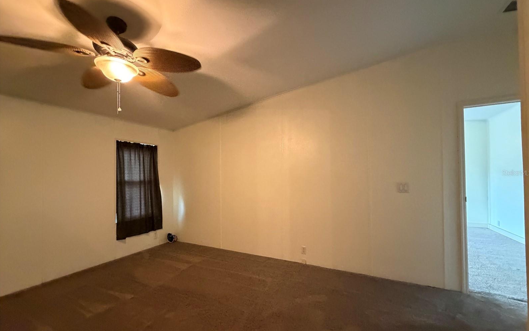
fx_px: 216
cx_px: 266
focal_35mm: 15
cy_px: 173
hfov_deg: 101.5
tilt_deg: +2.0
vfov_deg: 74.7
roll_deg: +1.1
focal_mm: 2.22
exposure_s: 1/60
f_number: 2.2
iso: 800
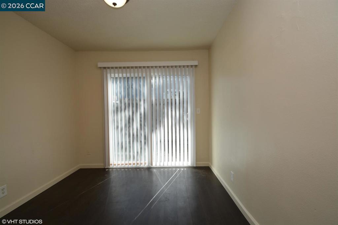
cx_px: 169
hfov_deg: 100.4
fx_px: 141
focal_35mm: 15
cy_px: 112
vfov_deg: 77.3
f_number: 5.6
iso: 140
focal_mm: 10
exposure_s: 1/125
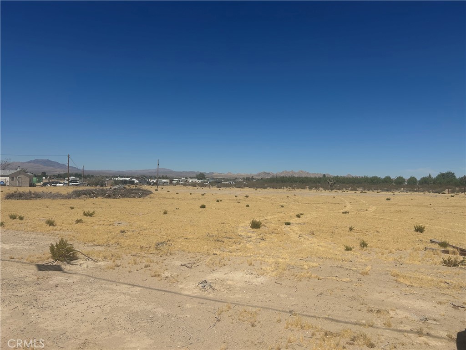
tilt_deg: -0.1
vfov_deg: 53.1
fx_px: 350
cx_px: 233
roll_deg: -1.2
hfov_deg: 67.3
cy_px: 175
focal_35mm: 26
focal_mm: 5.7
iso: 50
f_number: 1.5
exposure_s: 1/12658
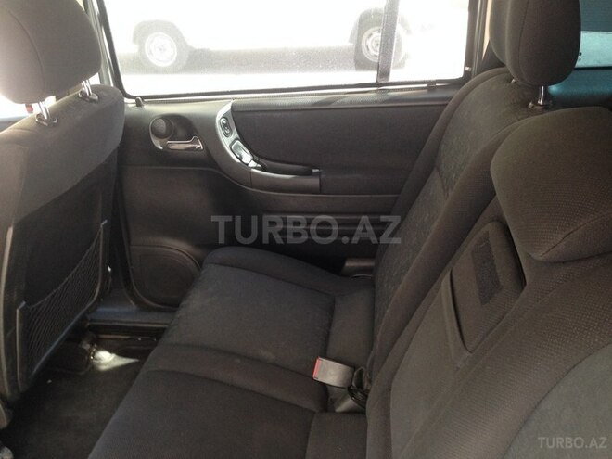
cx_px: 306
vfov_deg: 42.9
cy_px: 230
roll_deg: +2.5
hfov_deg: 55.4
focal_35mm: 33
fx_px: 583
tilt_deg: -26.1
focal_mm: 4.12
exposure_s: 1/20
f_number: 2.4
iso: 160
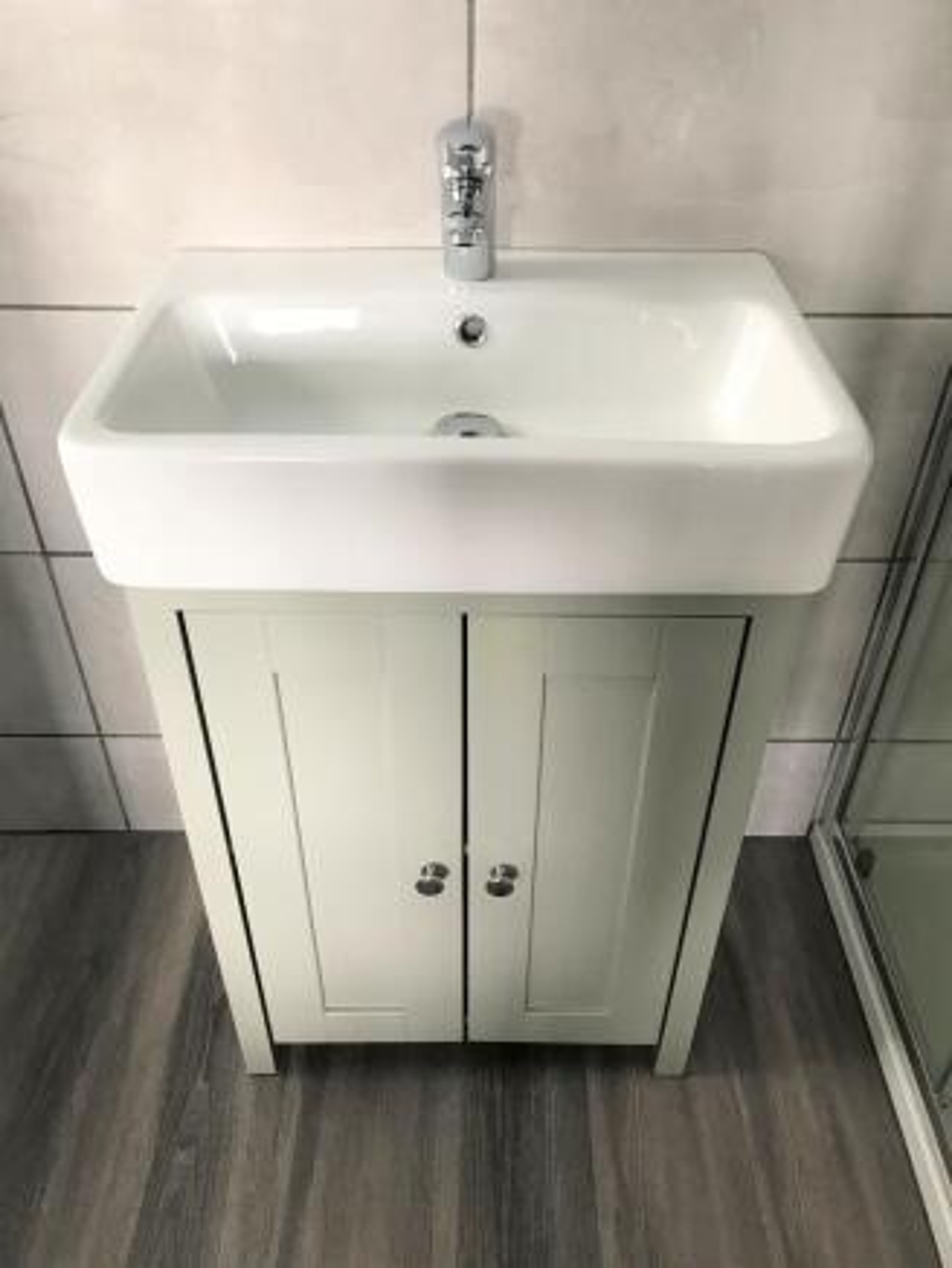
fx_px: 1026
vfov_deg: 63.4
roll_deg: -0.9
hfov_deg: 49.8
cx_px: 476
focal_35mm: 28
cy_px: 634
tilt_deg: -37.1
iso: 40
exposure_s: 1/17
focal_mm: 3.99
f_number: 1.8
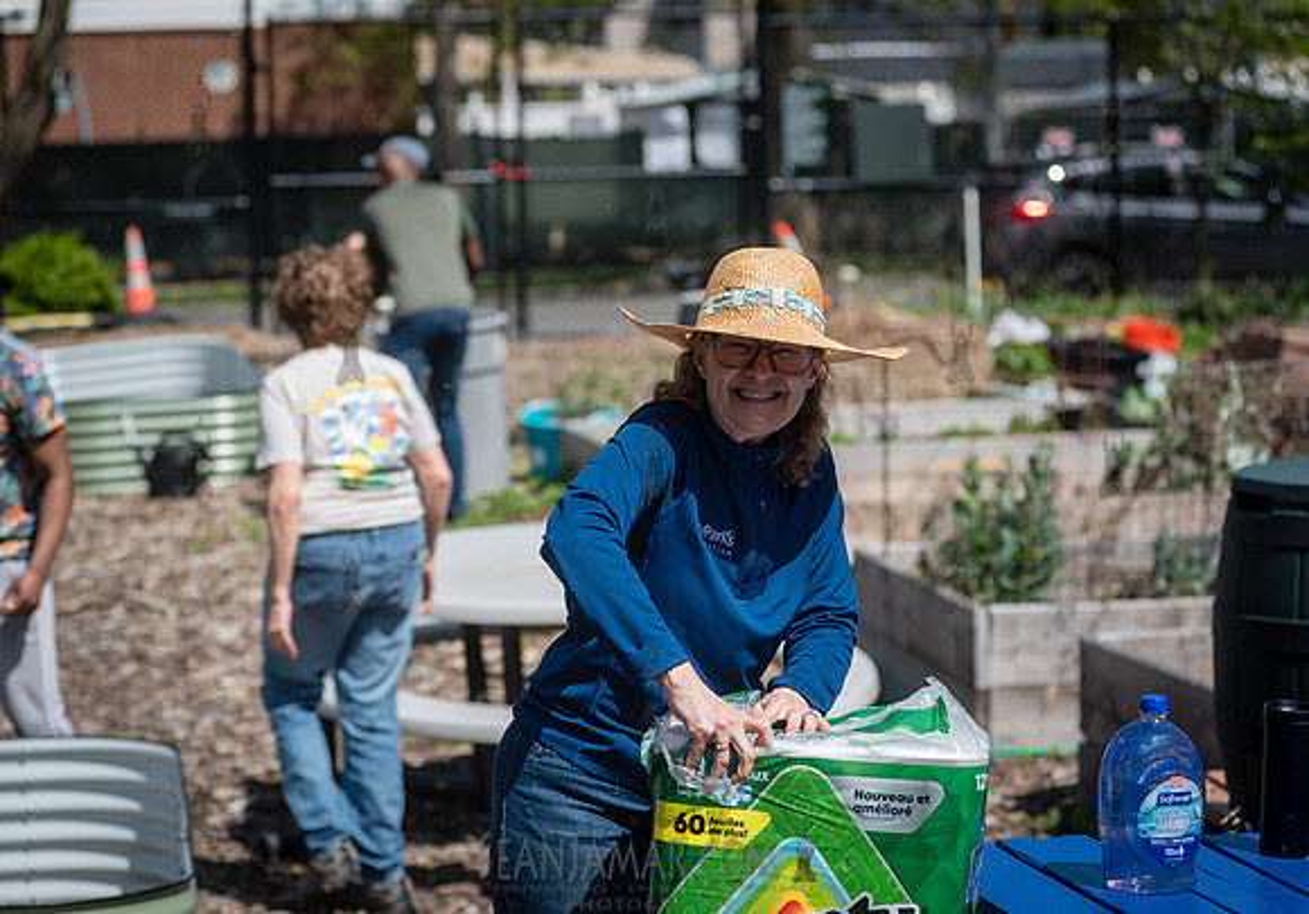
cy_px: 422
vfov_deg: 14.8
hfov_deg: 21.1
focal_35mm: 95
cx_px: 572
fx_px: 3521
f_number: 4
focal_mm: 86
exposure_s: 1/1250
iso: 100
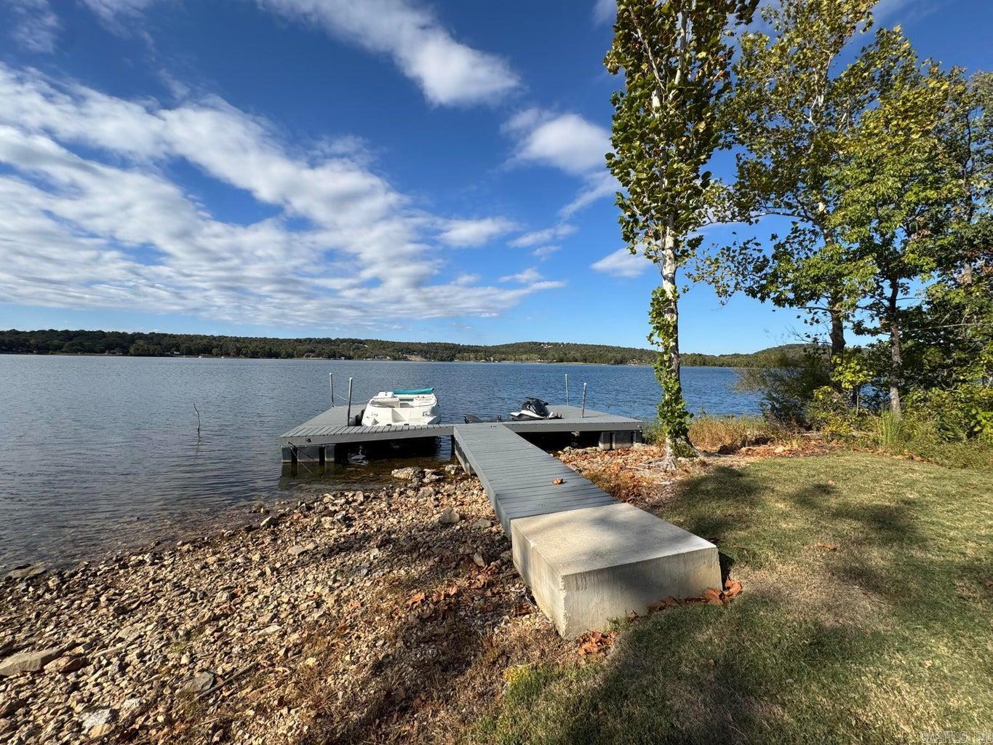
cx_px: 496
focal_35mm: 14
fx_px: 402
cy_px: 372
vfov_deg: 85.7
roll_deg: -0.3
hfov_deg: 102.1
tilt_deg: -0.5
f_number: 2.2
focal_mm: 2.22
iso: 50
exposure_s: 1/2146
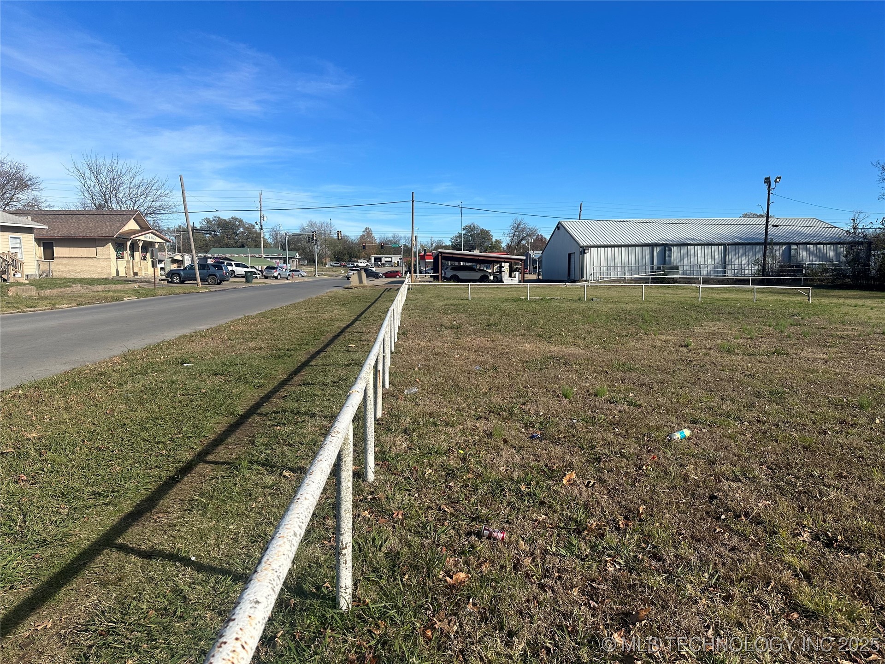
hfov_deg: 71.6
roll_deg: +0.6
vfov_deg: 56.8
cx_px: 442
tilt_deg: -5.2
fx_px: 614
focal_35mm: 24
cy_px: 332
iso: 80
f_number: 1.78
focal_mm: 6.86
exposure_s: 1/4348
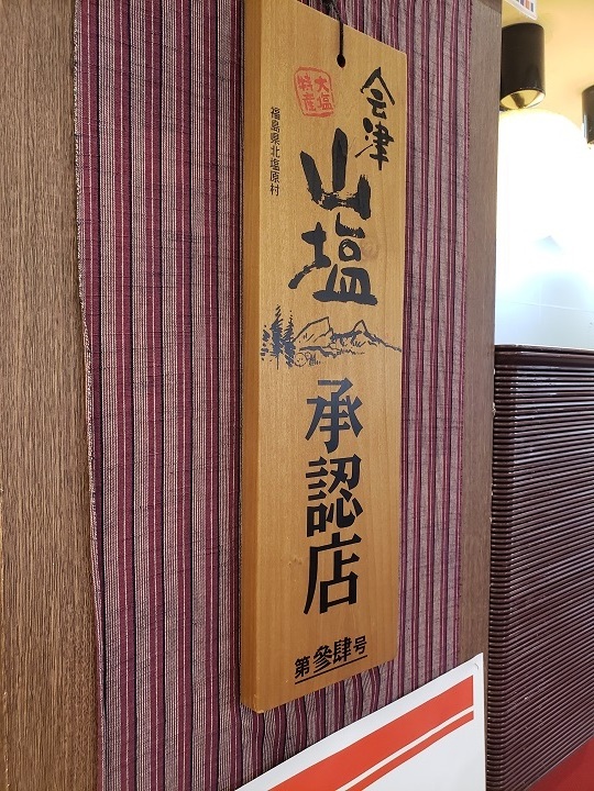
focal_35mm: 26
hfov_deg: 53.1
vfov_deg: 67.3
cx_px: 297
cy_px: 396
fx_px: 595
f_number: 2.4
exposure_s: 1/33
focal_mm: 4.3
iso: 320
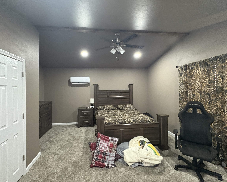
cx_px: 105
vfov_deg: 77.0
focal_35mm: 17
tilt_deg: +1.3
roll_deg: +1.1
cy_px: 88
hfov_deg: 89.5
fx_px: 114
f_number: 2.2
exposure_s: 1/40
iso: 800
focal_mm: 2.22
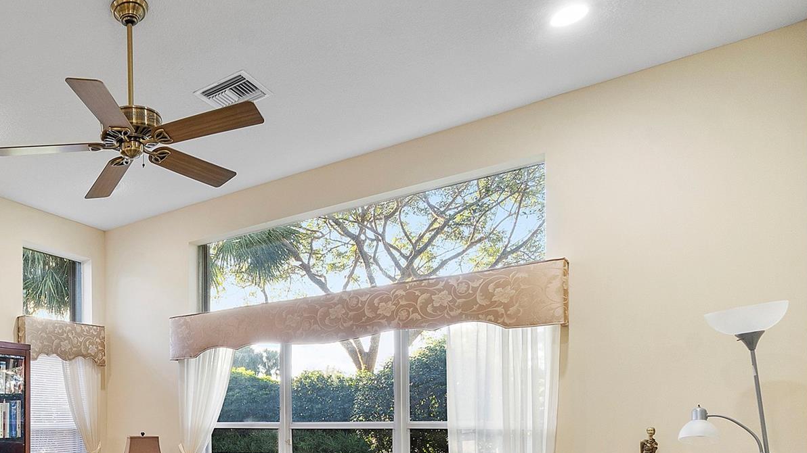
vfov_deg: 39.5
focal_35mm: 27
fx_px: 578
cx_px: 130
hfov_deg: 62.2
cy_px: 414
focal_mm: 10
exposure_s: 1/3
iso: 160
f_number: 11
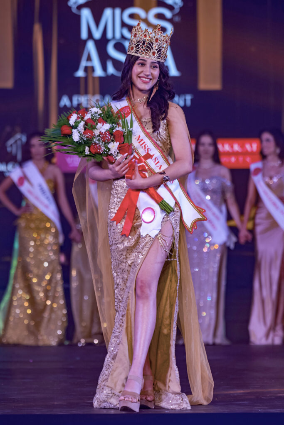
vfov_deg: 10.0
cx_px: 142
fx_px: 2425
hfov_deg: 6.7
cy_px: 212
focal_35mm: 205
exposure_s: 1/200
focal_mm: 137
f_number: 2.8
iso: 1600
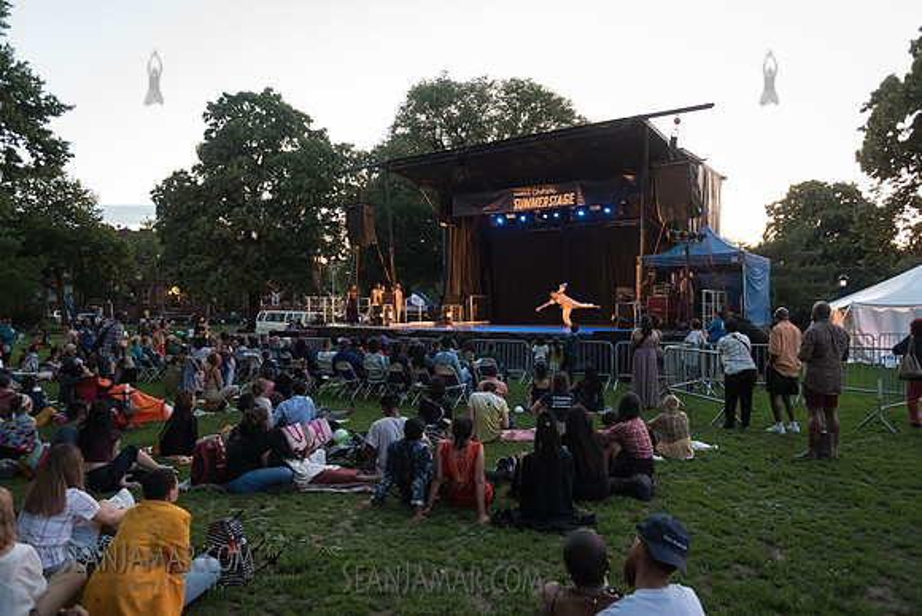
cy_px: 308
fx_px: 692
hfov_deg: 67.4
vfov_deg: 48.0
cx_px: 461
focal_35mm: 27
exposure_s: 1/160
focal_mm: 27
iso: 4000
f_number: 2.8
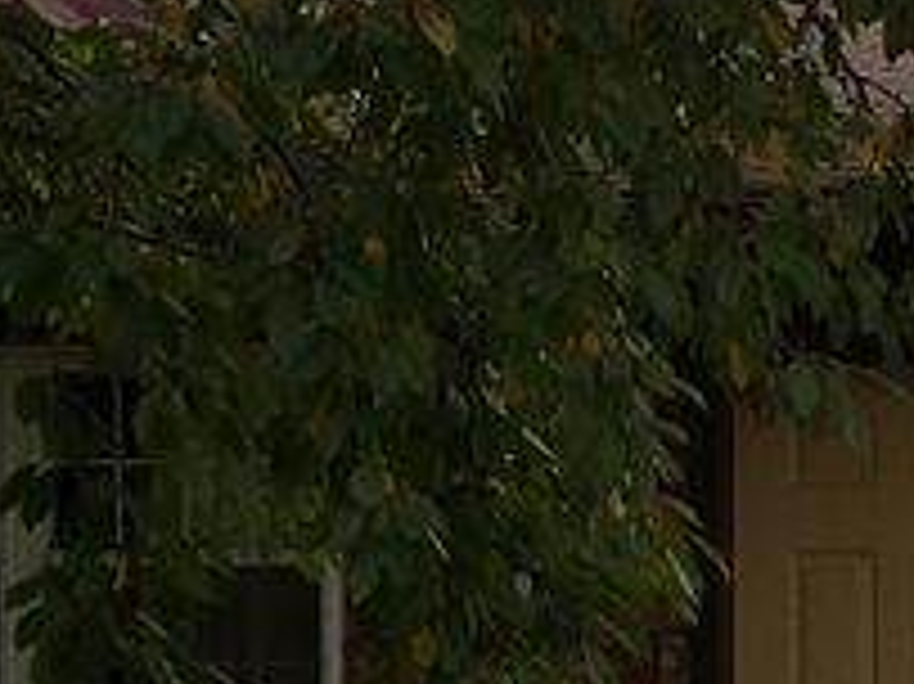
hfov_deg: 9.9
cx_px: 1679
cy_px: 1058
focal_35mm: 189
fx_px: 4987
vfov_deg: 7.7
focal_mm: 4.12
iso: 32
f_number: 2.2
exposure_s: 1/612
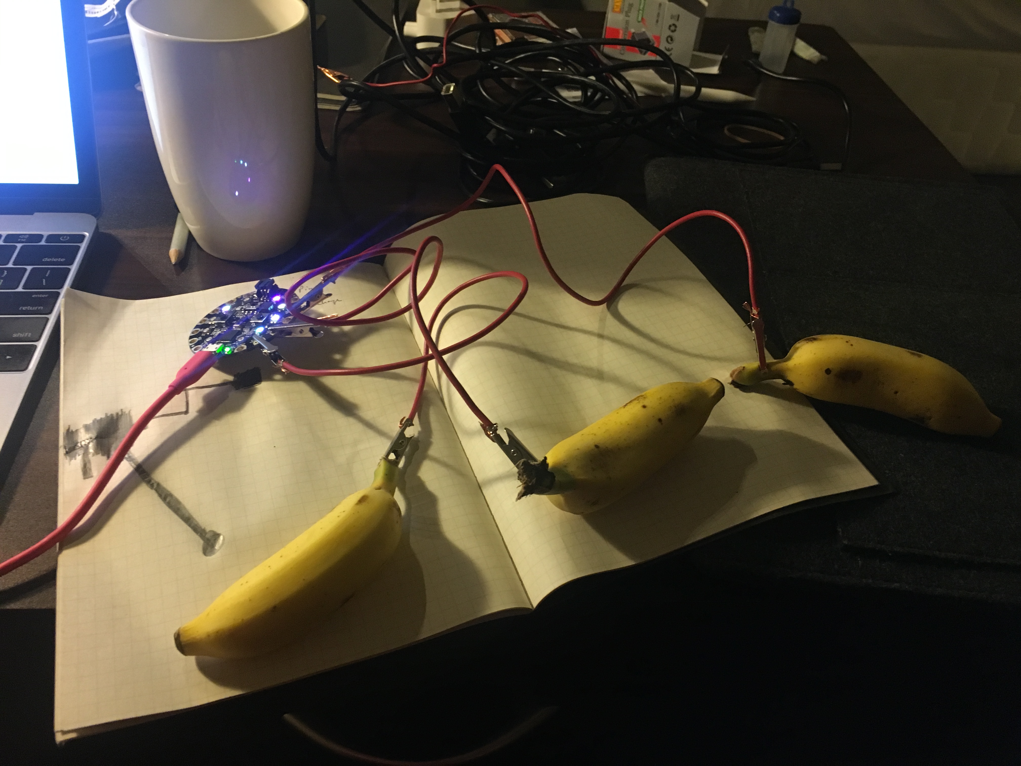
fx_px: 855
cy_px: 383
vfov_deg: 48.2
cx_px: 510
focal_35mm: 29
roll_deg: -4.7
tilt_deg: -40.8
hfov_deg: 61.7
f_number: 2.2
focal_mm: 4.15
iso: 200
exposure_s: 1/20
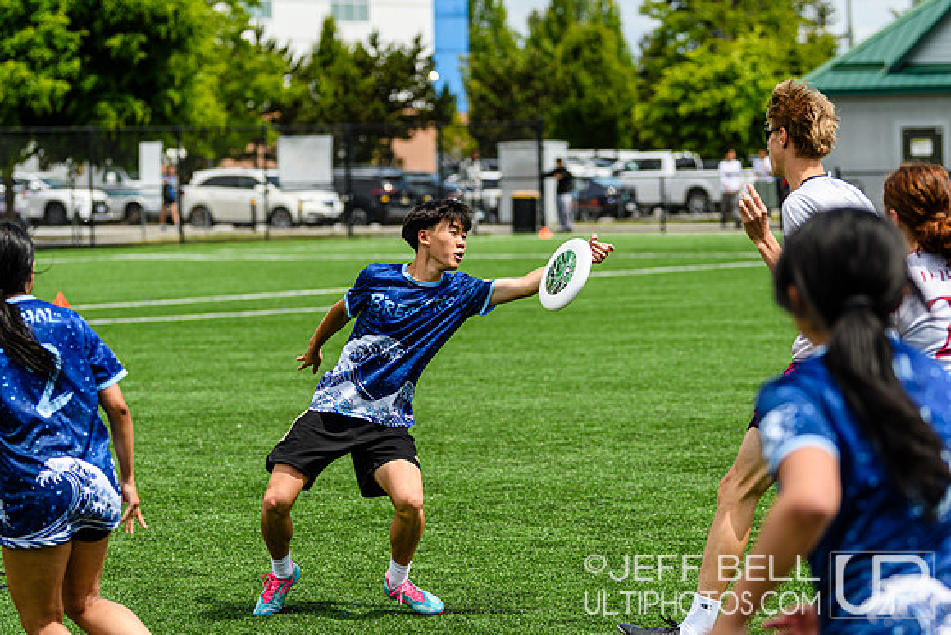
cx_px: 476
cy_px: 318
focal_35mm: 147
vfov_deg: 9.3
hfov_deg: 14.0
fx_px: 3884
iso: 100
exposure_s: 1/1600
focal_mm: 98
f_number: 3.2
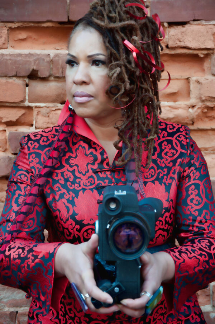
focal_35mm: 112
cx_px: 108
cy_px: 162
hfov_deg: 12.2
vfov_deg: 18.2
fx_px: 1010
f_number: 5.3
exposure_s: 1/125
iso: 200
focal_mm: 75
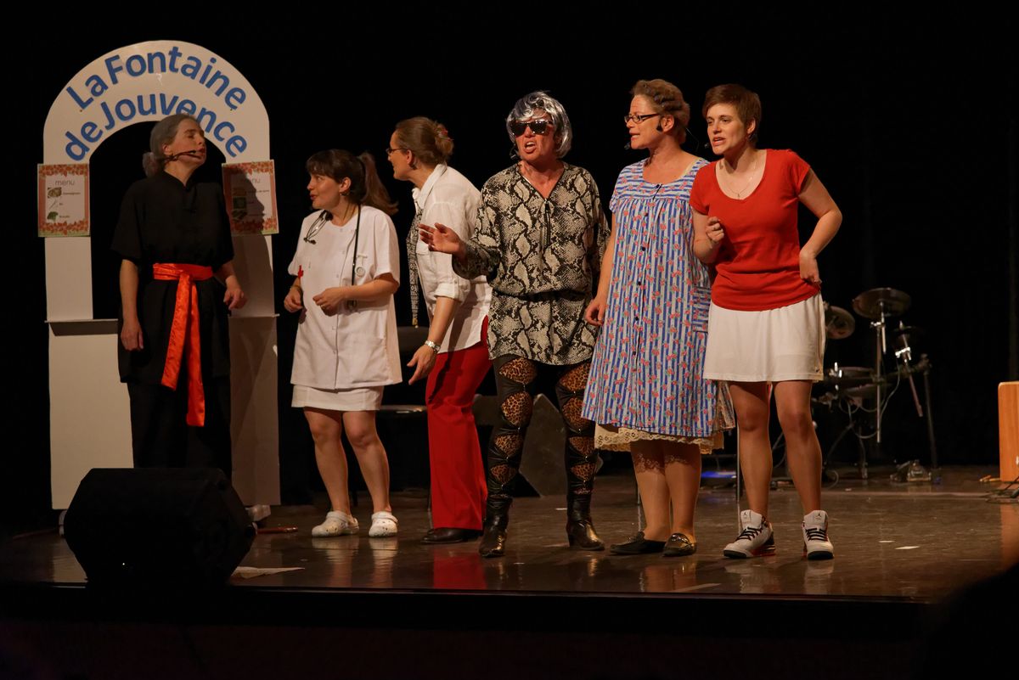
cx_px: 529
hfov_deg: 18.3
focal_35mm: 112
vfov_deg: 12.2
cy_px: 328
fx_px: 3171
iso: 3200
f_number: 4
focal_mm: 105
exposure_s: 1/400
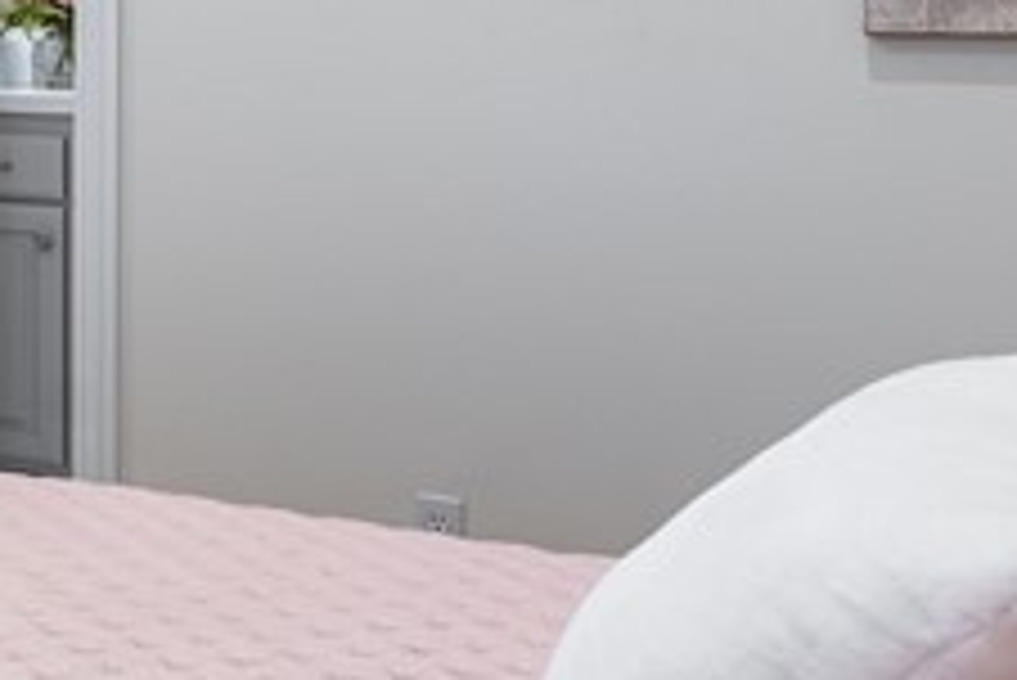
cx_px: -302
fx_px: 2035
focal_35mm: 72
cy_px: -135
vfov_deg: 18.0
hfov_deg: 24.5
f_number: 8
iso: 400
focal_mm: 15
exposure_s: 1/640
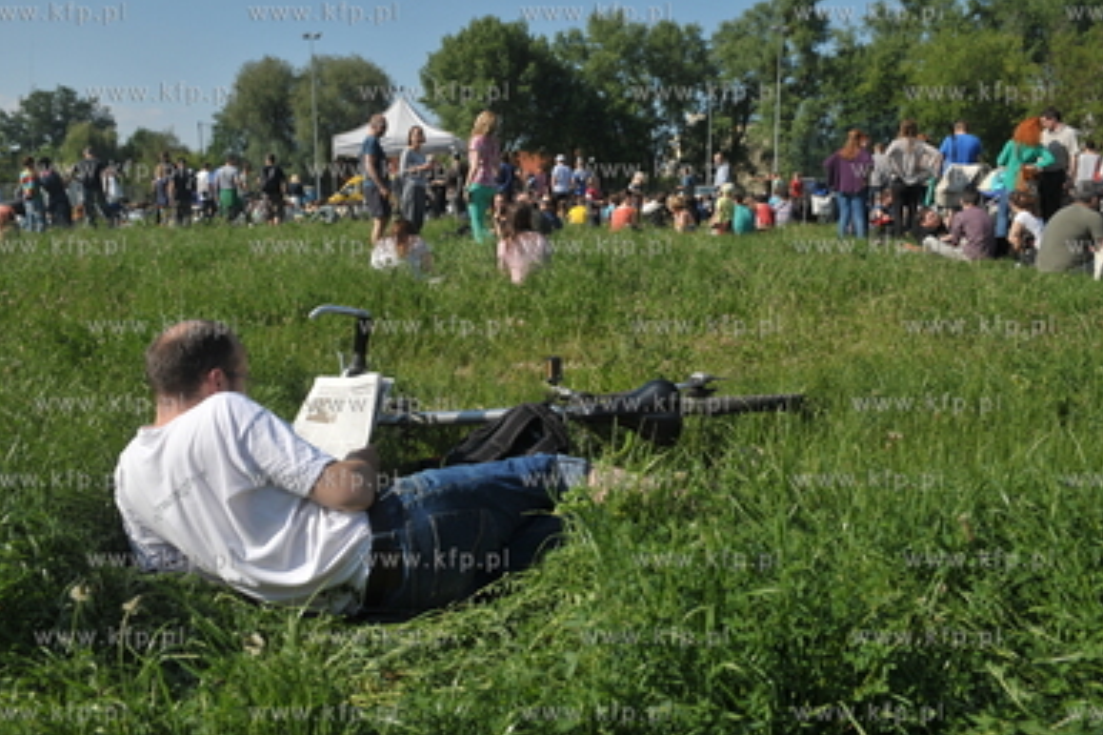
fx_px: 888
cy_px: 363
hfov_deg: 63.7
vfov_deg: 44.9
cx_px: 534
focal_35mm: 29
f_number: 5.6
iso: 400
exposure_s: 1/2500
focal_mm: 28
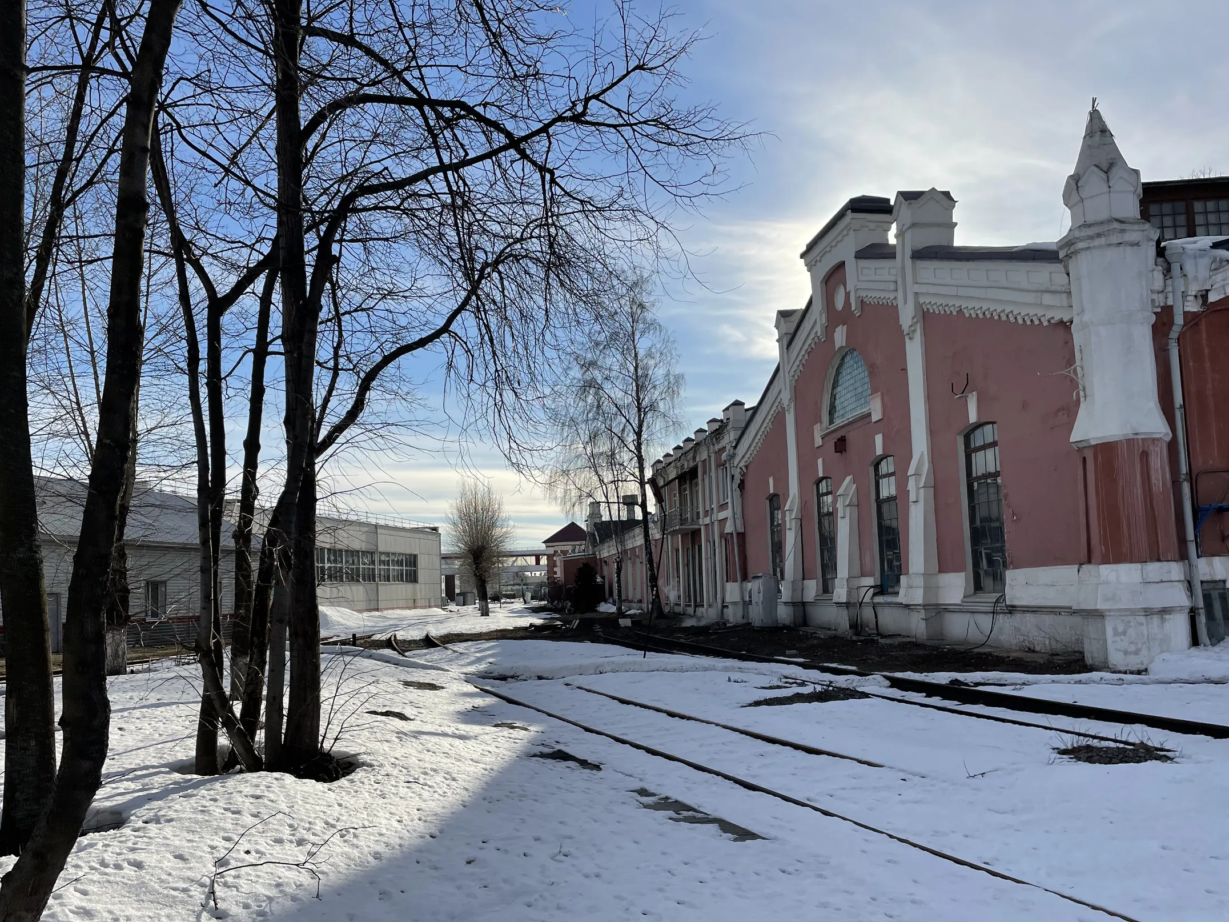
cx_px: 592
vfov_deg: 48.2
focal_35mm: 29
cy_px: 504
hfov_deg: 61.6
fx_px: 1030
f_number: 1.6
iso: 32
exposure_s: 1/5556
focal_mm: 4.2
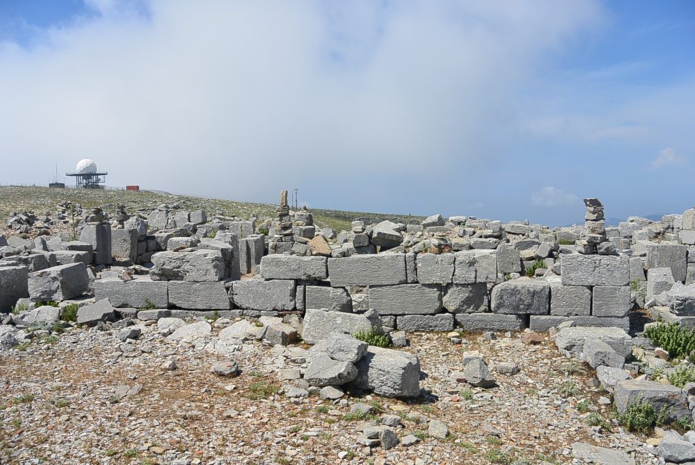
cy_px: 232
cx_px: 348
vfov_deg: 45.1
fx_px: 560
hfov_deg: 63.6
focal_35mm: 29
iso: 100
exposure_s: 1/1000
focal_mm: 11
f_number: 5
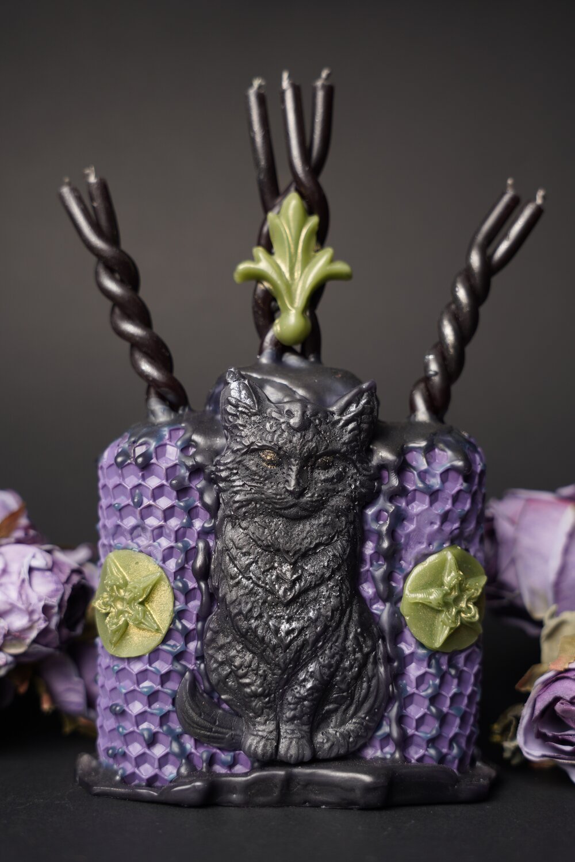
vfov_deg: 39.5
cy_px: 431
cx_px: 288
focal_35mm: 50
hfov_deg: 26.9
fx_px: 1203
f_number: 5
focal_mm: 50.2
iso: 160
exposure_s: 1/50
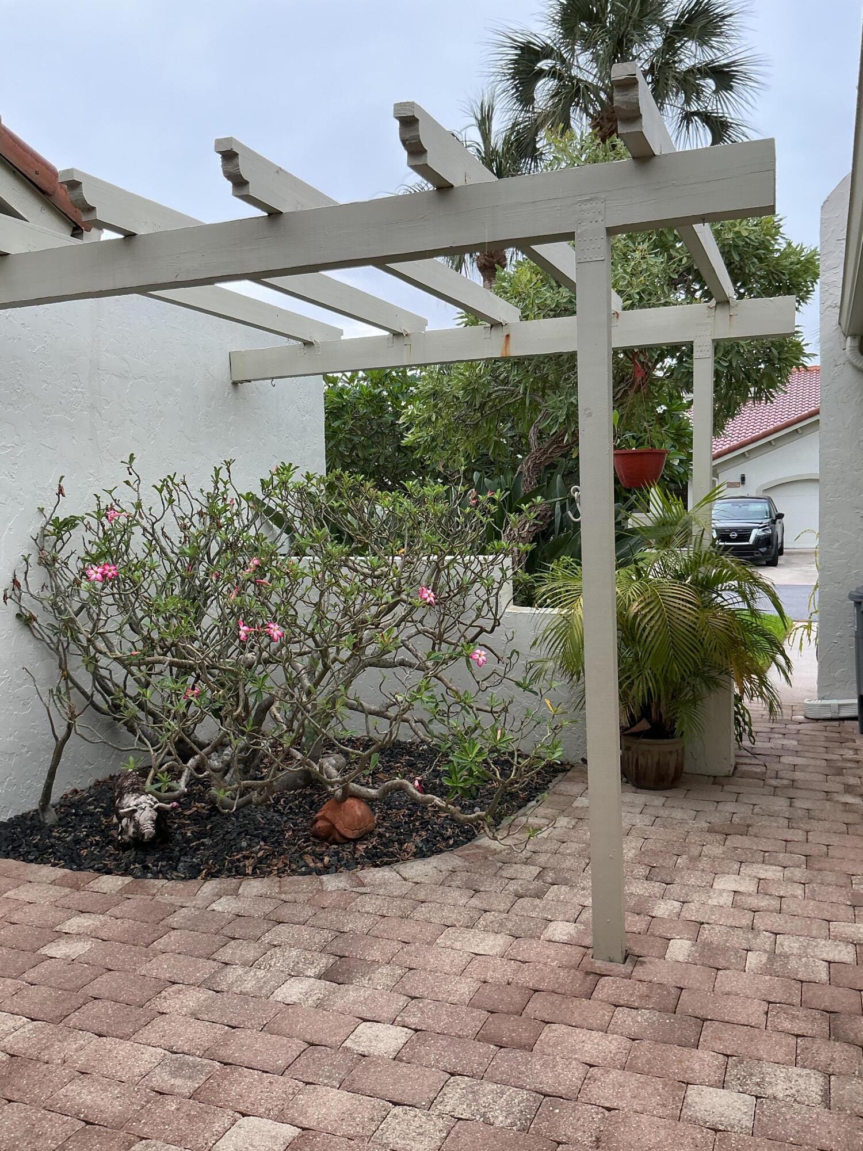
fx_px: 964
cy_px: 576
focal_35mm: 29
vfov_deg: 61.7
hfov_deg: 48.2
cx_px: 432
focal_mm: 3
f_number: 1.8
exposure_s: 1/163
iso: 32
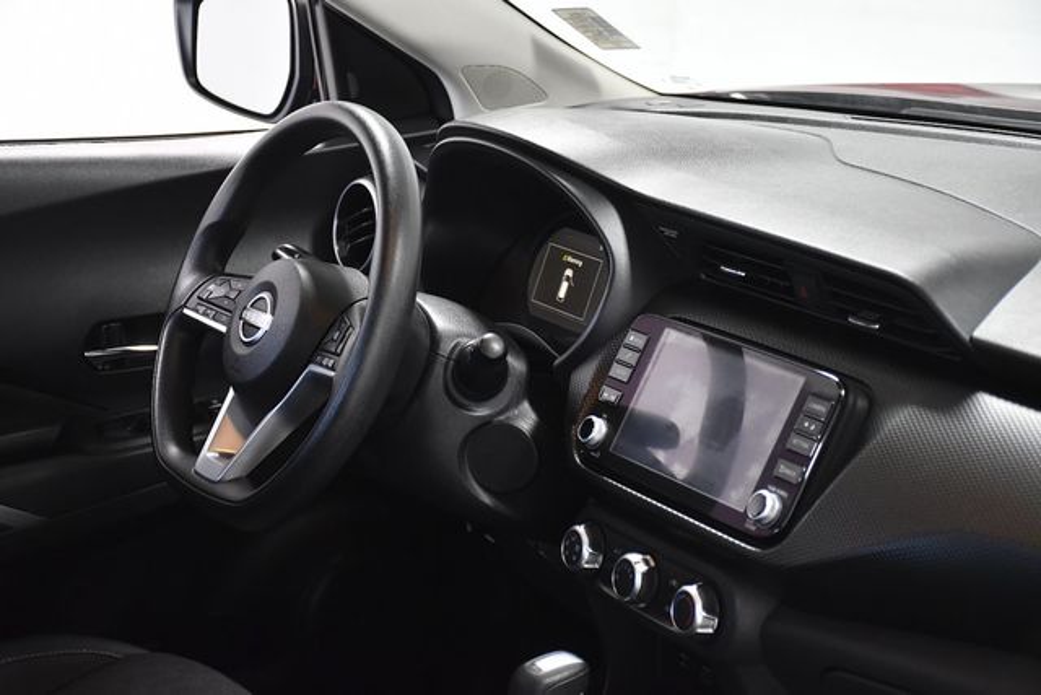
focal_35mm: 78
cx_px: 520
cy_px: 348
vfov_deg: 17.5
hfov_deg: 26.0
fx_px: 2256
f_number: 4.8
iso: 2500
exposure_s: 1/160
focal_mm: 52
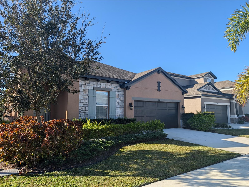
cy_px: 94
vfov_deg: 56.9
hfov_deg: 71.5
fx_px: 173
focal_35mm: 24
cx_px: 124
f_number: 1.68
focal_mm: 6.9
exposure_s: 1/536
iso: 18
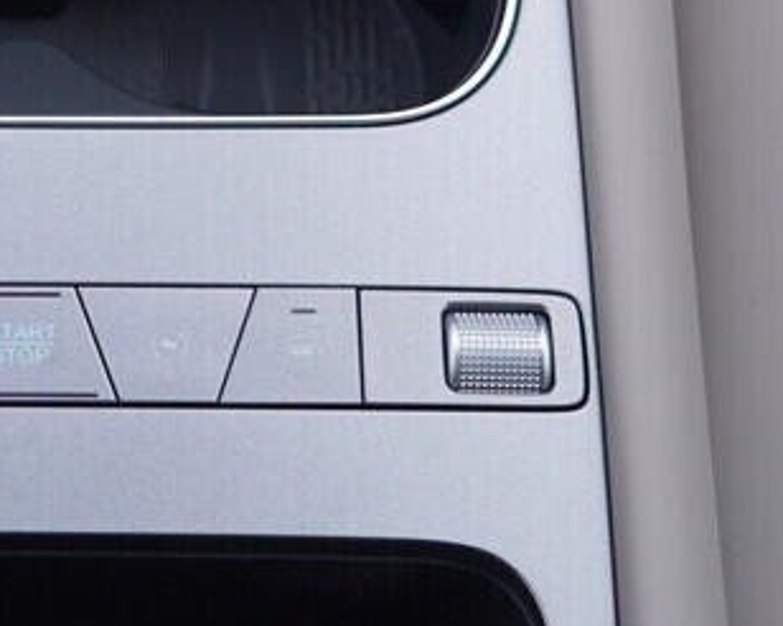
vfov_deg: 9.4
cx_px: 13
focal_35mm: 158
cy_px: -420
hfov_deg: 12.1
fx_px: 3659
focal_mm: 24
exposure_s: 1/50
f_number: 3.2
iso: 125
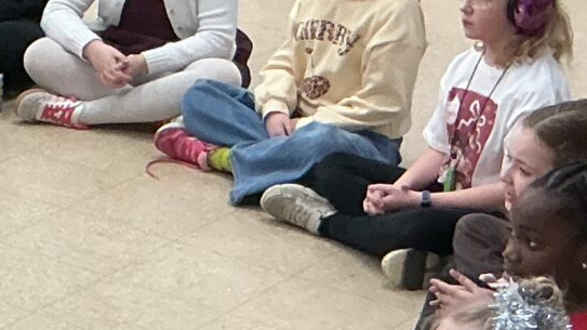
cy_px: 534
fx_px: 2318
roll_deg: +0.0
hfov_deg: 12.8
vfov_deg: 7.9
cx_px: -547
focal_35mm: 149
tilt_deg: -29.8
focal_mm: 3
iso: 80
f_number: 1.8
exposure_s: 1/50
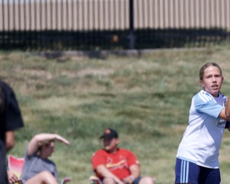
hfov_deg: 2.8
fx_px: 4740
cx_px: 266
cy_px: 172
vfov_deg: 2.2
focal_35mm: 696
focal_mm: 280
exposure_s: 1/640
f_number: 6.3
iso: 100
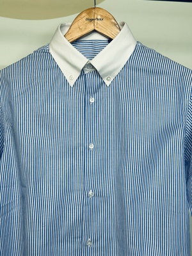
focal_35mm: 48
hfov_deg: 30.3
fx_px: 355
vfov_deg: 39.7
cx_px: 96
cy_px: 128
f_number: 1.78
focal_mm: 6.76
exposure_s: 1/242
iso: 64
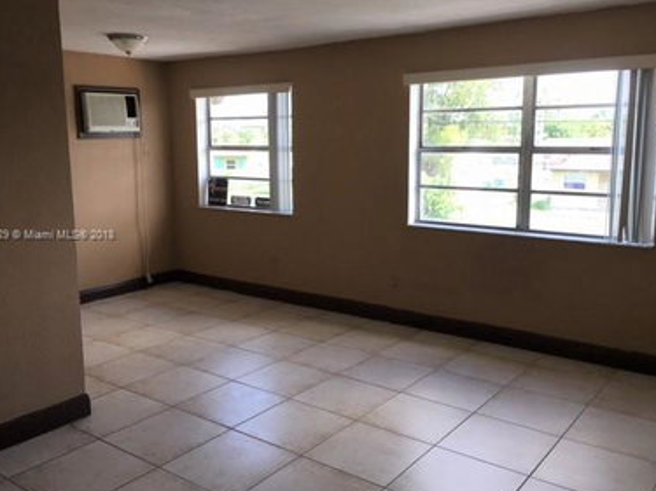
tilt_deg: -7.4
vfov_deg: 42.9
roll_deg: +0.2
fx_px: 625
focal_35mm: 33
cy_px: 236
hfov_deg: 55.4
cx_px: 326
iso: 32
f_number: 2.2
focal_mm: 4.15
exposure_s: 1/120
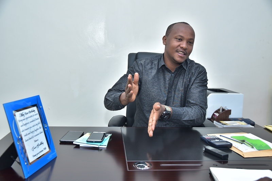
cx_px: 136
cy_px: 90
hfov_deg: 50.7
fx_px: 287
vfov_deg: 35.1
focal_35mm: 38
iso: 640
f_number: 5
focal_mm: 38
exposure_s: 1/250
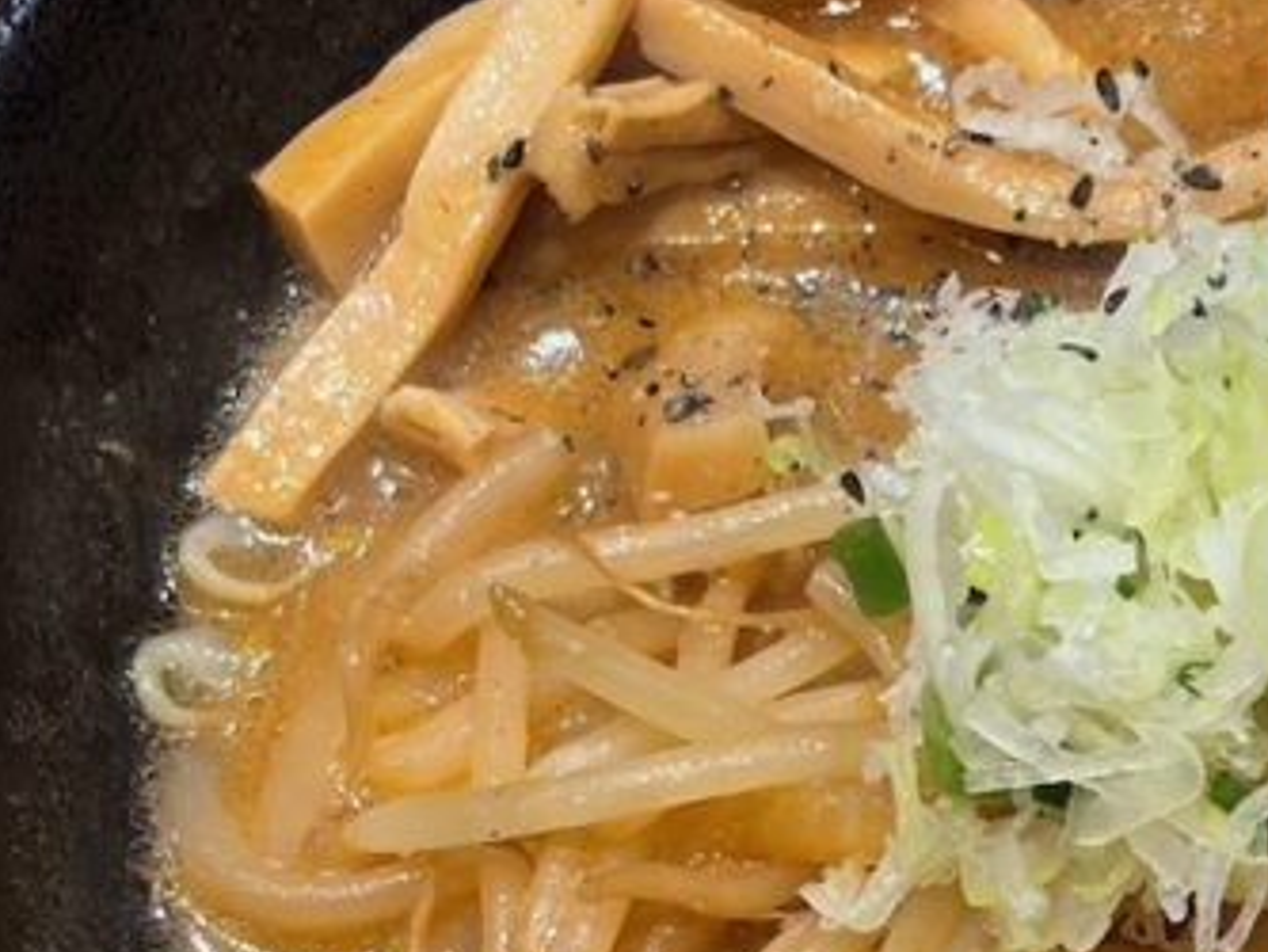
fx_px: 5863
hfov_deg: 12.1
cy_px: 762
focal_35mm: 160
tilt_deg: -59.3
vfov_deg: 9.3
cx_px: 1500
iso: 50
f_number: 1.6
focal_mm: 5.96
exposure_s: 1/50
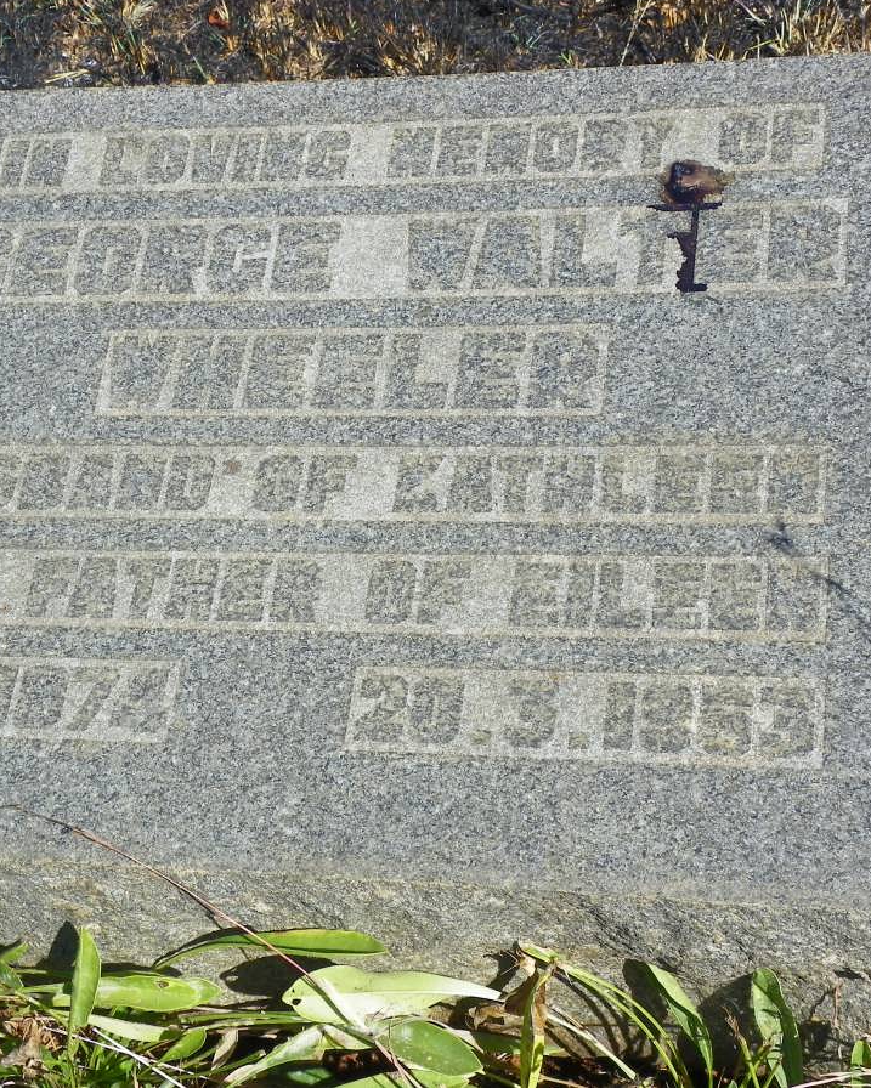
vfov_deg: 27.9
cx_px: 374
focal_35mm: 68
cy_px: 543
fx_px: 2191
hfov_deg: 22.5
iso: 64
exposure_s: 1/200
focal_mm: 9.2
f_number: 5
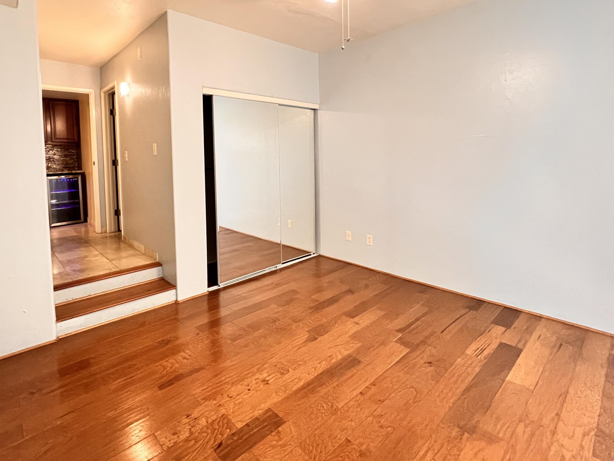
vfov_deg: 73.5
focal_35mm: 17
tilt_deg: -2.3
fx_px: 302
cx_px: 257
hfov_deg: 90.2
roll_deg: +1.6
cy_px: 173
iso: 800
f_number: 1.8
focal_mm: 1.57
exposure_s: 1/60
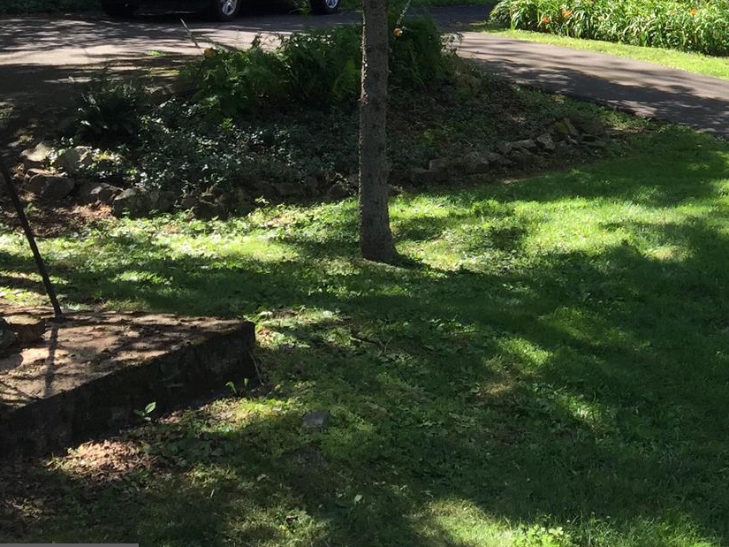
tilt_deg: +0.4
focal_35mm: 72
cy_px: -63
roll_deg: +2.1
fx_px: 1517
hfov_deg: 24.9
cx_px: 823
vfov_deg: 19.5
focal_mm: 4.15
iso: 32
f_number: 2.2
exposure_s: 1/388
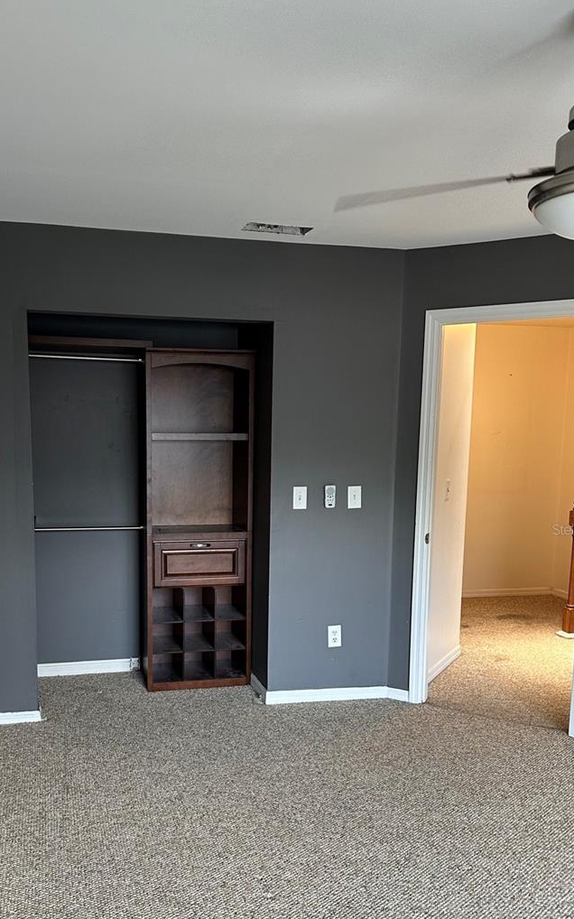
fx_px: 751
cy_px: 529
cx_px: 210
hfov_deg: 41.5
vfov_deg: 62.6
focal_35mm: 30
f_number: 1.78
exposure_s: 1/60
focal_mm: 6.86
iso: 160
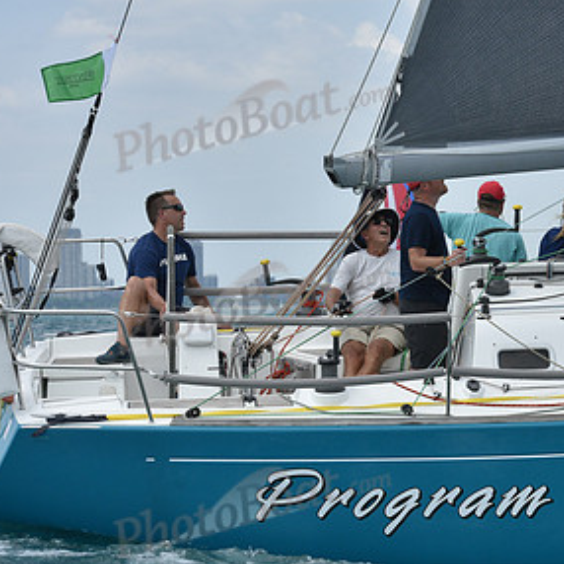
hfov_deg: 9.0
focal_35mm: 193
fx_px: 3558
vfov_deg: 9.1
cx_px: 495
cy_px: 378
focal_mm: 112
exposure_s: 1/1250
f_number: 7.1
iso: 250
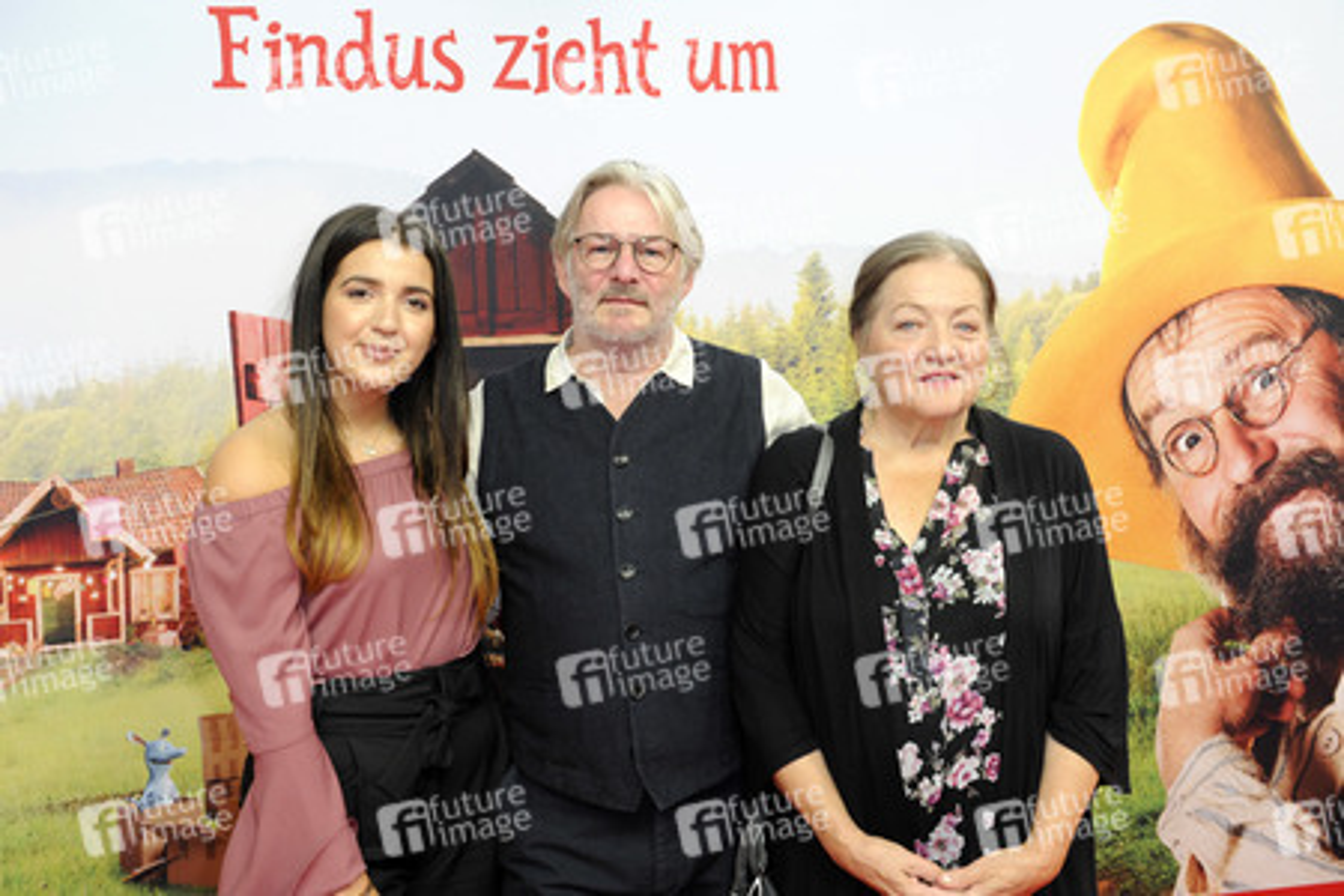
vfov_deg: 30.5
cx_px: 672
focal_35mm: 44
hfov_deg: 44.5
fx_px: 1643
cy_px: 448
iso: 1600
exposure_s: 1/160
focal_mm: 44
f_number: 6.3
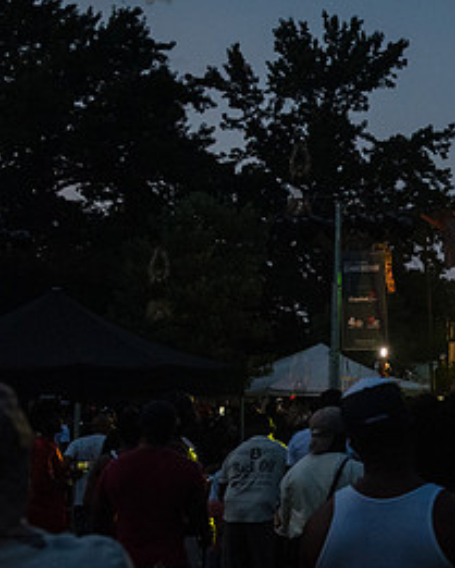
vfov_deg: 27.5
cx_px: 617
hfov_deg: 20.0
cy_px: 279
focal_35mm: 69
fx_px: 1161
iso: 5000
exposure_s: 1/500
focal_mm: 31
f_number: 3.5
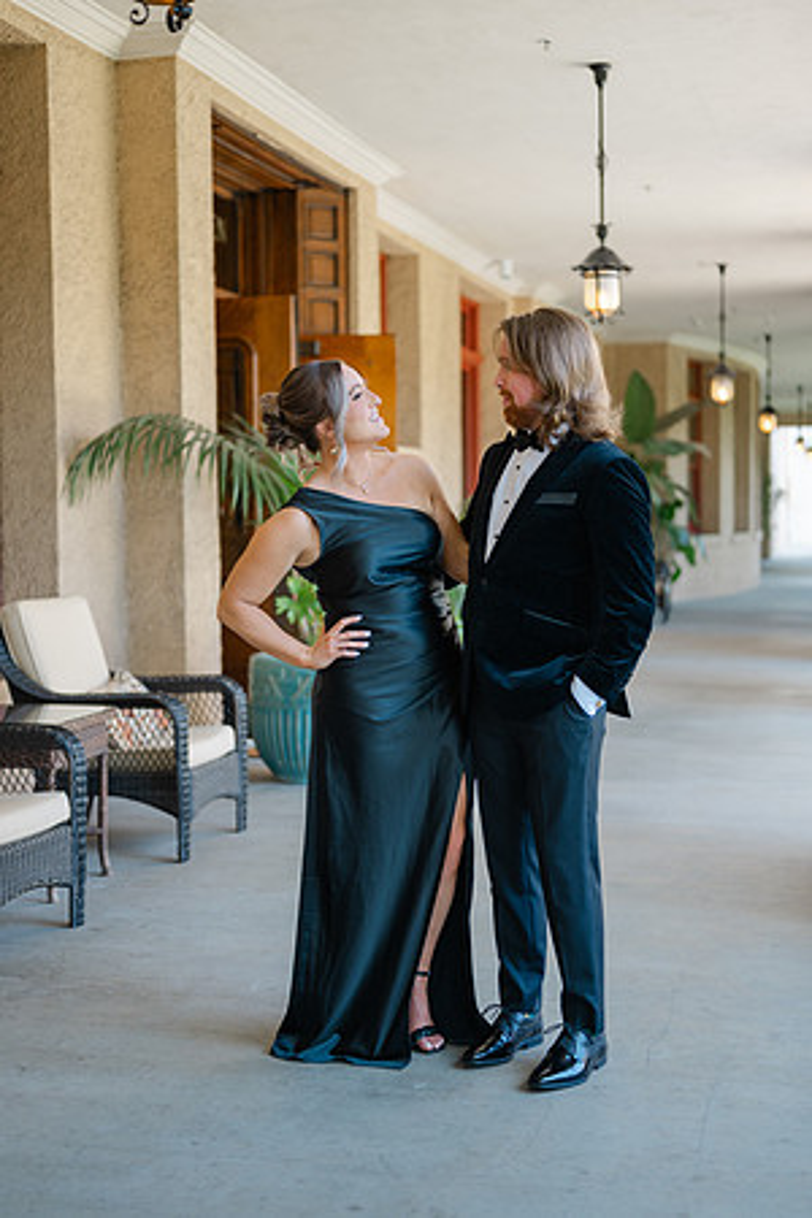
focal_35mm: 50
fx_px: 1692
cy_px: 609
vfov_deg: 39.6
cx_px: 406
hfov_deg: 27.0
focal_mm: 50
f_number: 1.8
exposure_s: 1/160
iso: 64
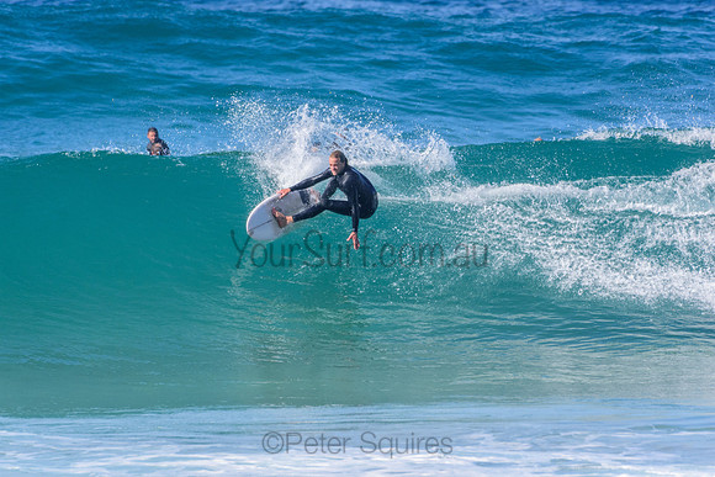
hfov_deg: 2.7
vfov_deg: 1.8
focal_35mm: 750
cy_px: 238
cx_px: 358
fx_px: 14899
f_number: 5.6
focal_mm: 500
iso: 400
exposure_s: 1/2000
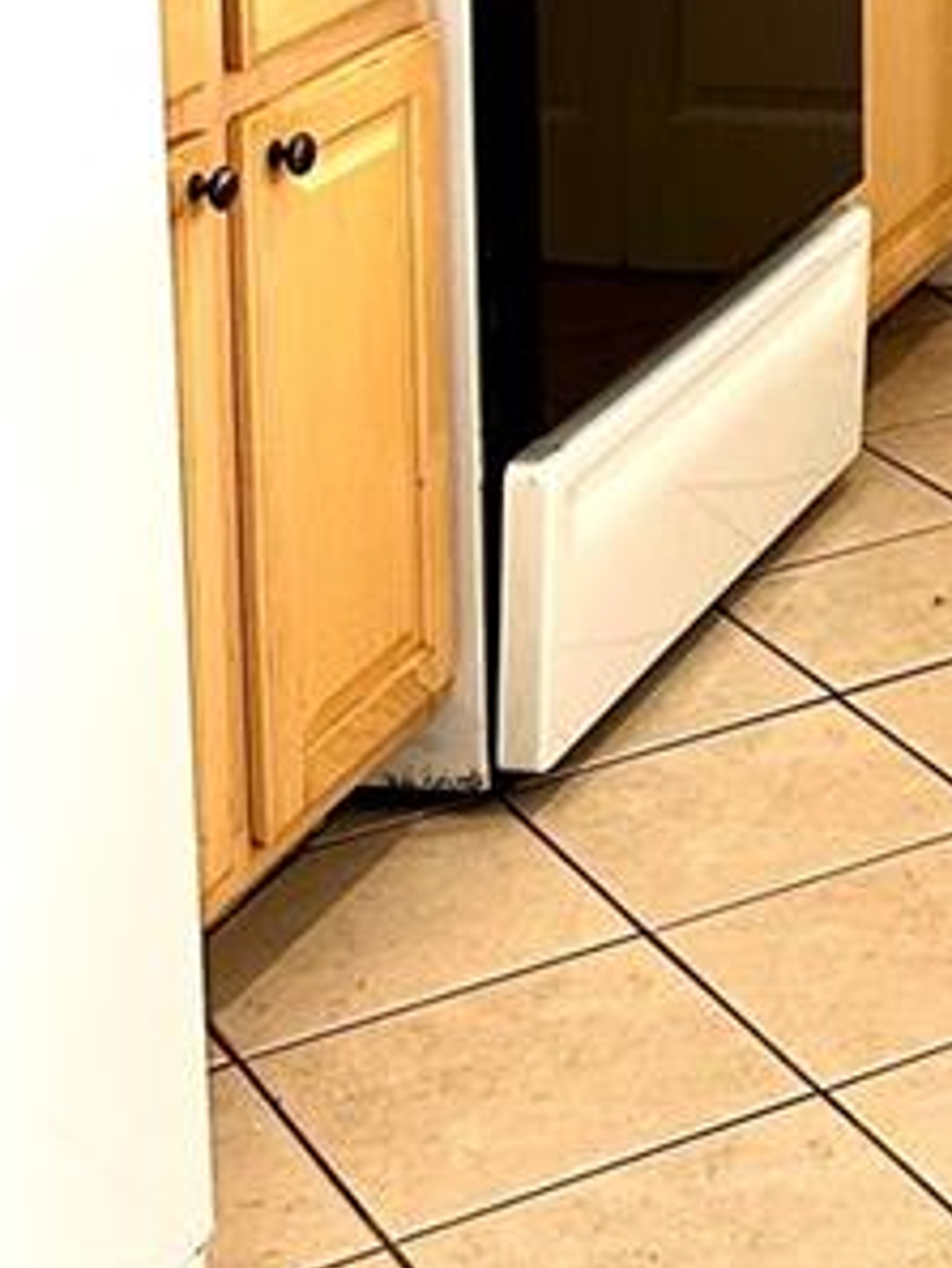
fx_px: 3554
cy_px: -431
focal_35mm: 97
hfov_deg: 13.4
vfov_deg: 18.6
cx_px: 1797
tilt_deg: -5.7
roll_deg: -2.4
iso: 200
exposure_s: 1/120
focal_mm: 6.86
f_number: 1.78
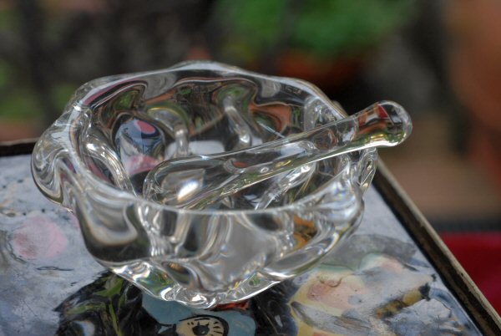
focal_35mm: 90
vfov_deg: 15.2
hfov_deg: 22.6
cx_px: 250
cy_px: 168
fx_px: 1254
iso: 400
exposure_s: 1/160
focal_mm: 60
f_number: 6.3
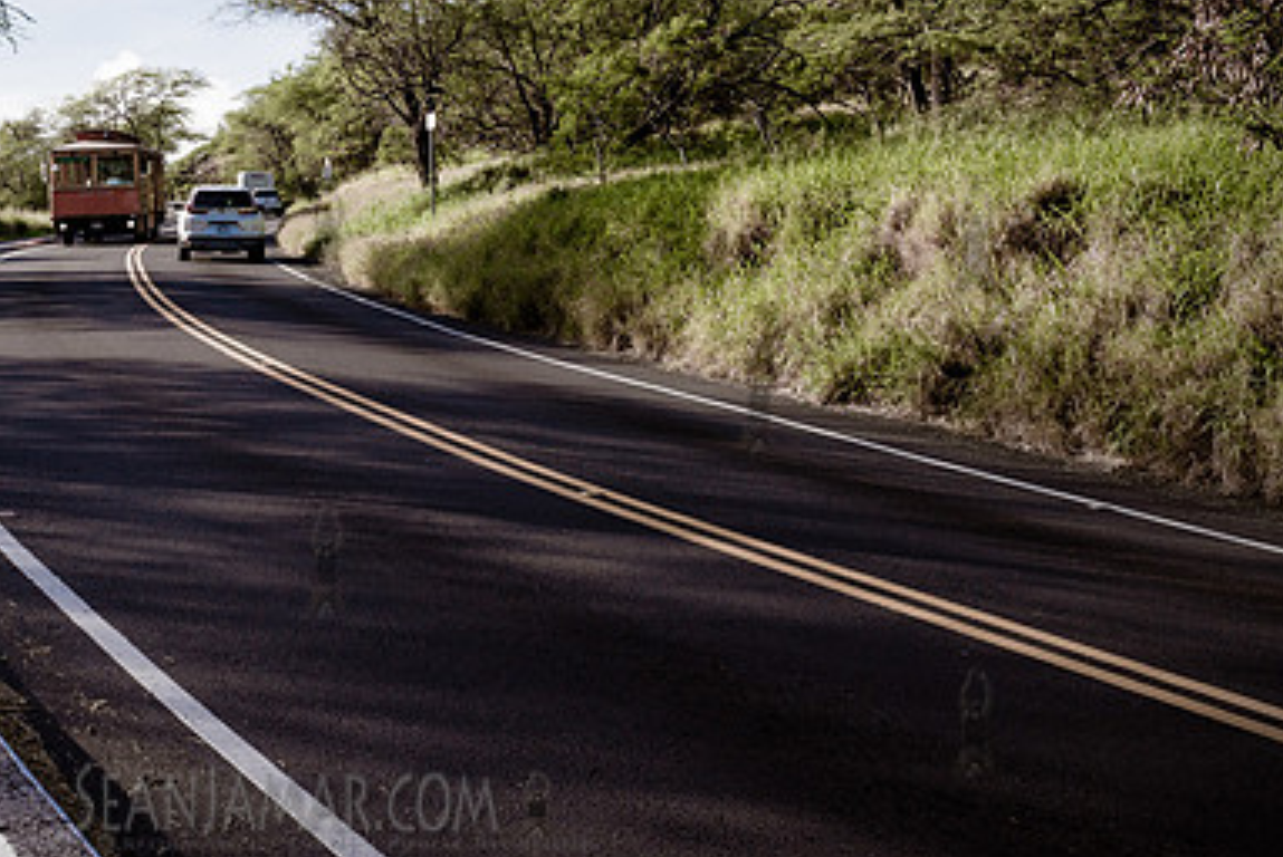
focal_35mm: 53
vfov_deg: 25.3
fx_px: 1890
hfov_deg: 36.6
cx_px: 325
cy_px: 233
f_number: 11
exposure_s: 1/320
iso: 1000
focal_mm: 35
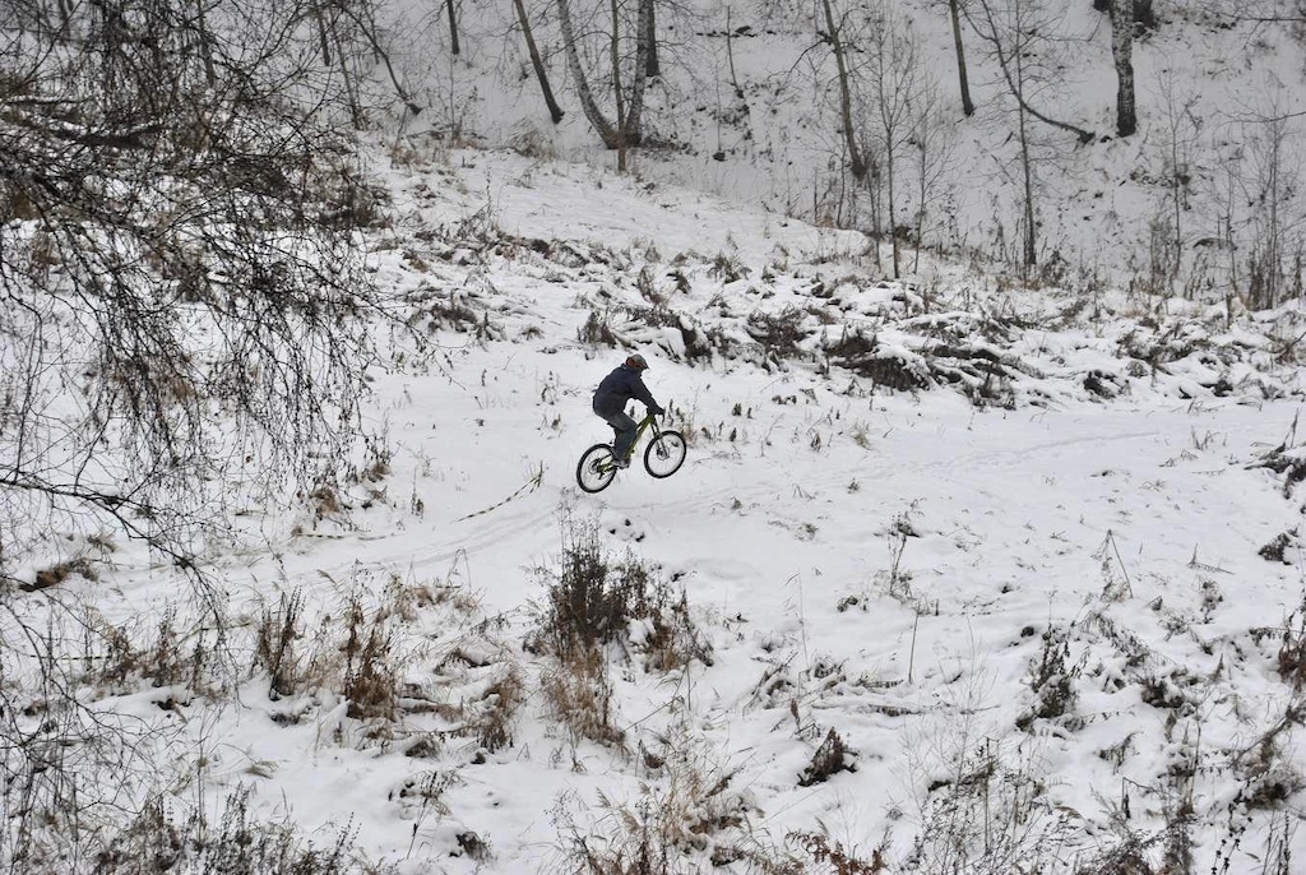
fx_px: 2997
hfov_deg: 24.6
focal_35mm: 82
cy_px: 438
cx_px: 653
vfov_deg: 16.6
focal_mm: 55
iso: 200
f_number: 8
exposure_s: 1/320
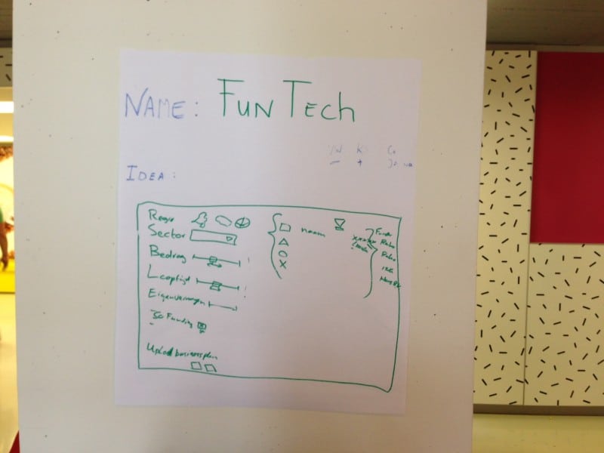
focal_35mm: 33
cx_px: 302
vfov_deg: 42.9
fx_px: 576
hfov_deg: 55.4
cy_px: 226
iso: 64
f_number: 2.4
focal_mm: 4.12
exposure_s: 1/20
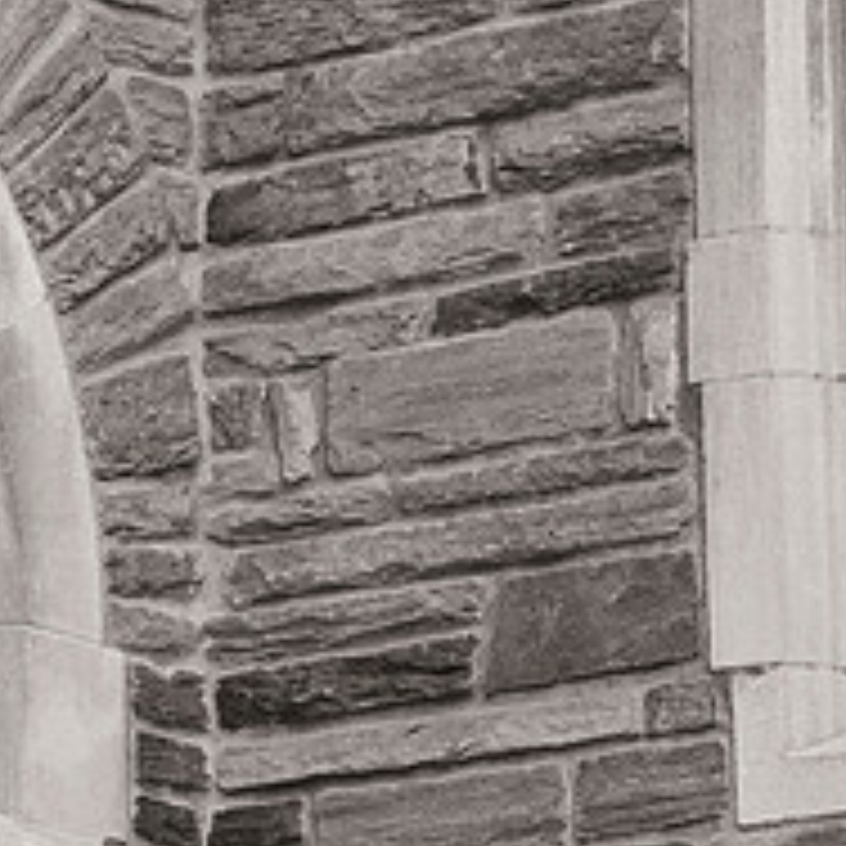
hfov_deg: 5.5
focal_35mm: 314
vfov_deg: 5.6
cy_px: 236
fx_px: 8682
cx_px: -400
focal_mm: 120
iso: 800
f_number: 5.6
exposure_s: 1/500
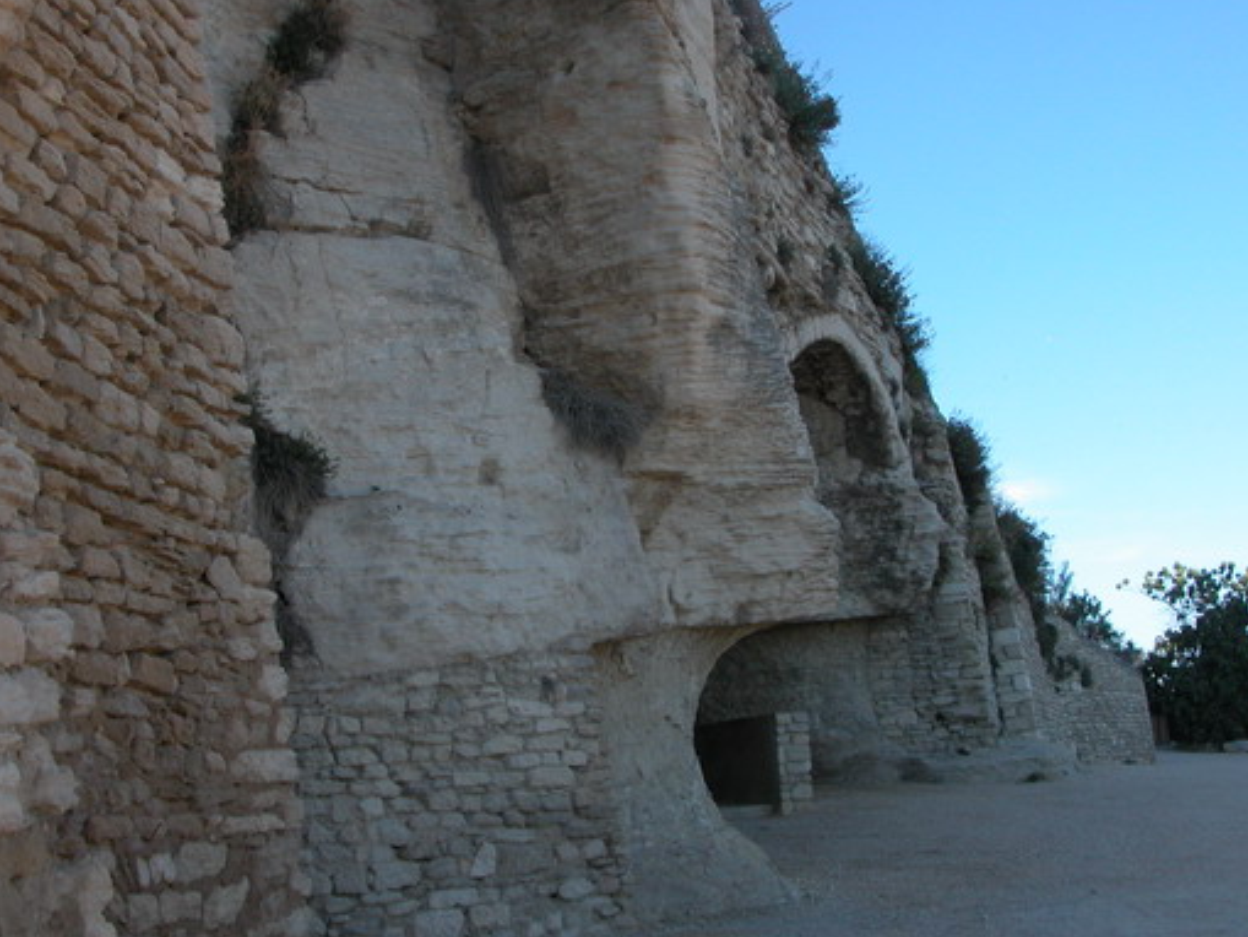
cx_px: 603
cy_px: 505
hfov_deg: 42.9
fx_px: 1587
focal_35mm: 44
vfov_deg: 32.9
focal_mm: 8.9
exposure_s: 1/225
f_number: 5
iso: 100
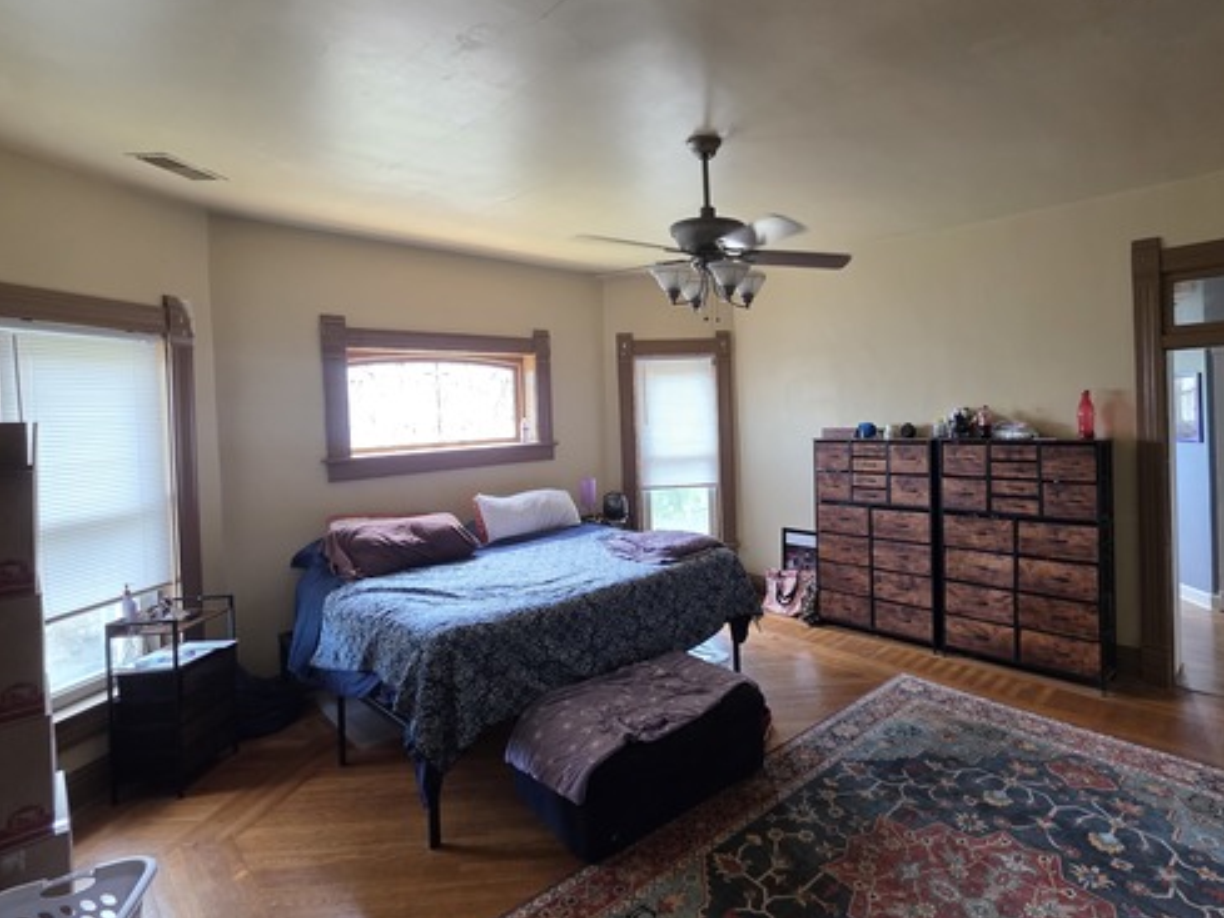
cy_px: 423
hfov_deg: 89.4
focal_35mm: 17
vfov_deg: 74.6
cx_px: 756
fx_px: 601
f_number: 1.9
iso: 320
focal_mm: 2.2
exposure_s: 1/100
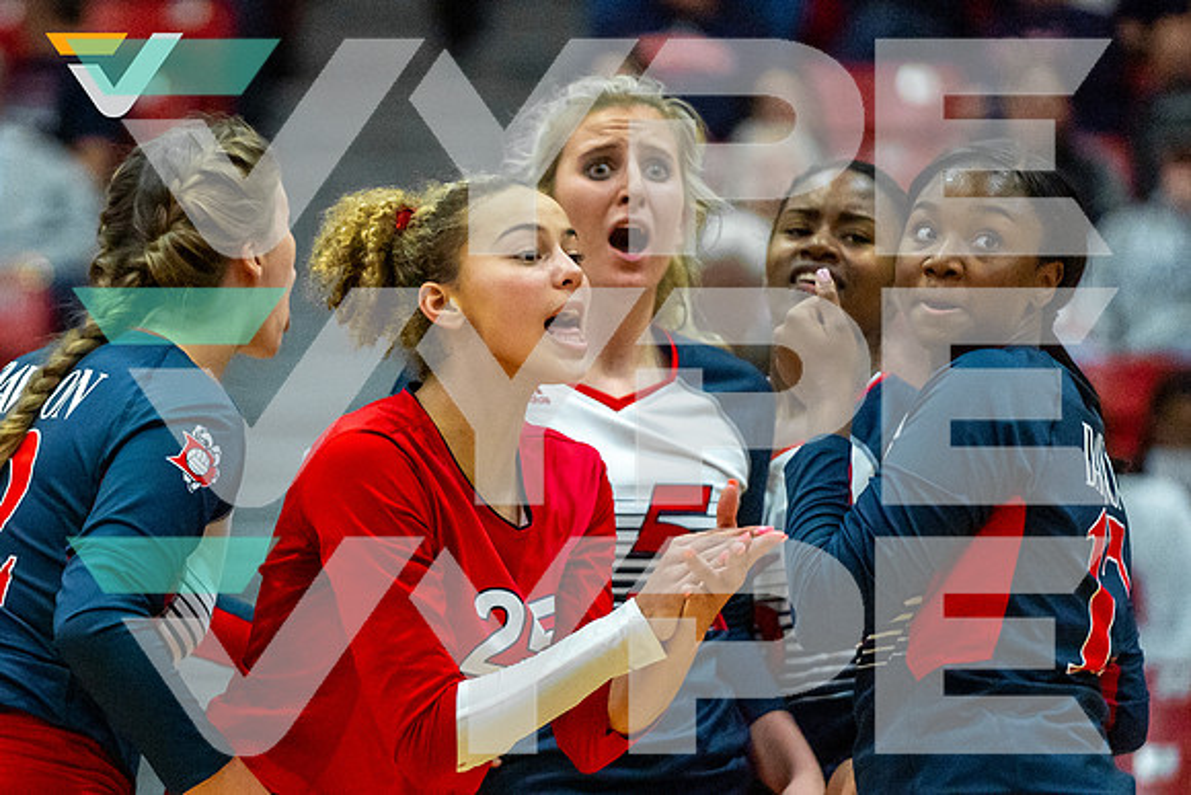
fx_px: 10803
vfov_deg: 4.2
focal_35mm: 326
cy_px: 509
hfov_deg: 6.3
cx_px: 301
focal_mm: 179
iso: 2000
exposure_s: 1/1600
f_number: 2.8
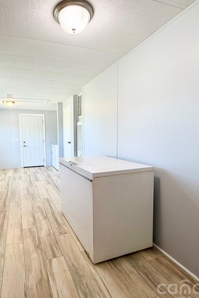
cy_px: 150
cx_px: 72
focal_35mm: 20
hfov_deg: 61.0
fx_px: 166
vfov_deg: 84.0
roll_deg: +1.5
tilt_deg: -5.2
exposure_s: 1/120
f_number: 2.2
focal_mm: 2.22
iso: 160
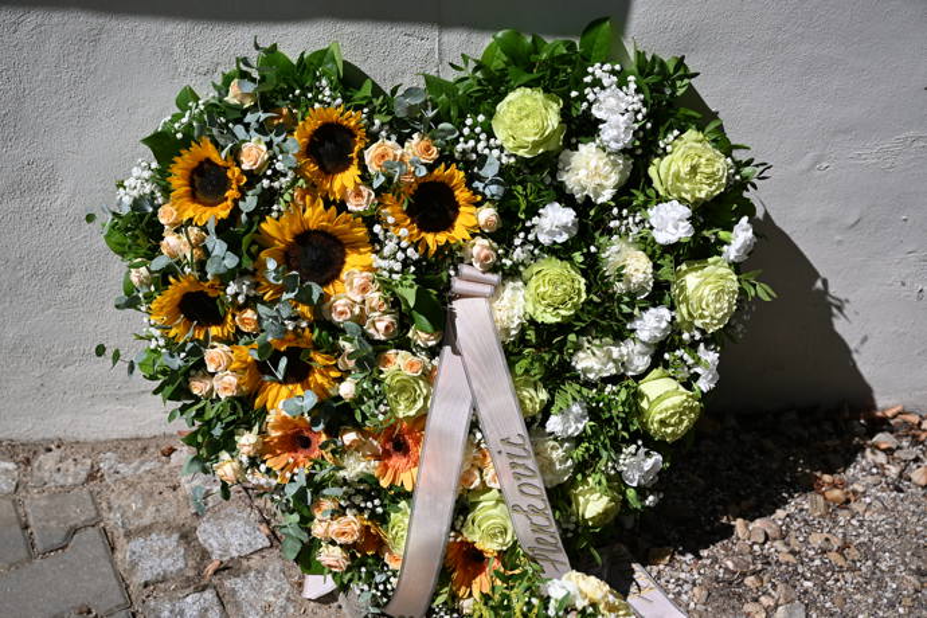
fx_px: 1133
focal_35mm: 44
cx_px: 464
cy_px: 309
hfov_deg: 44.5
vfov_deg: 30.5
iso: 320
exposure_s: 1/5000
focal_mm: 44
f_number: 4.5
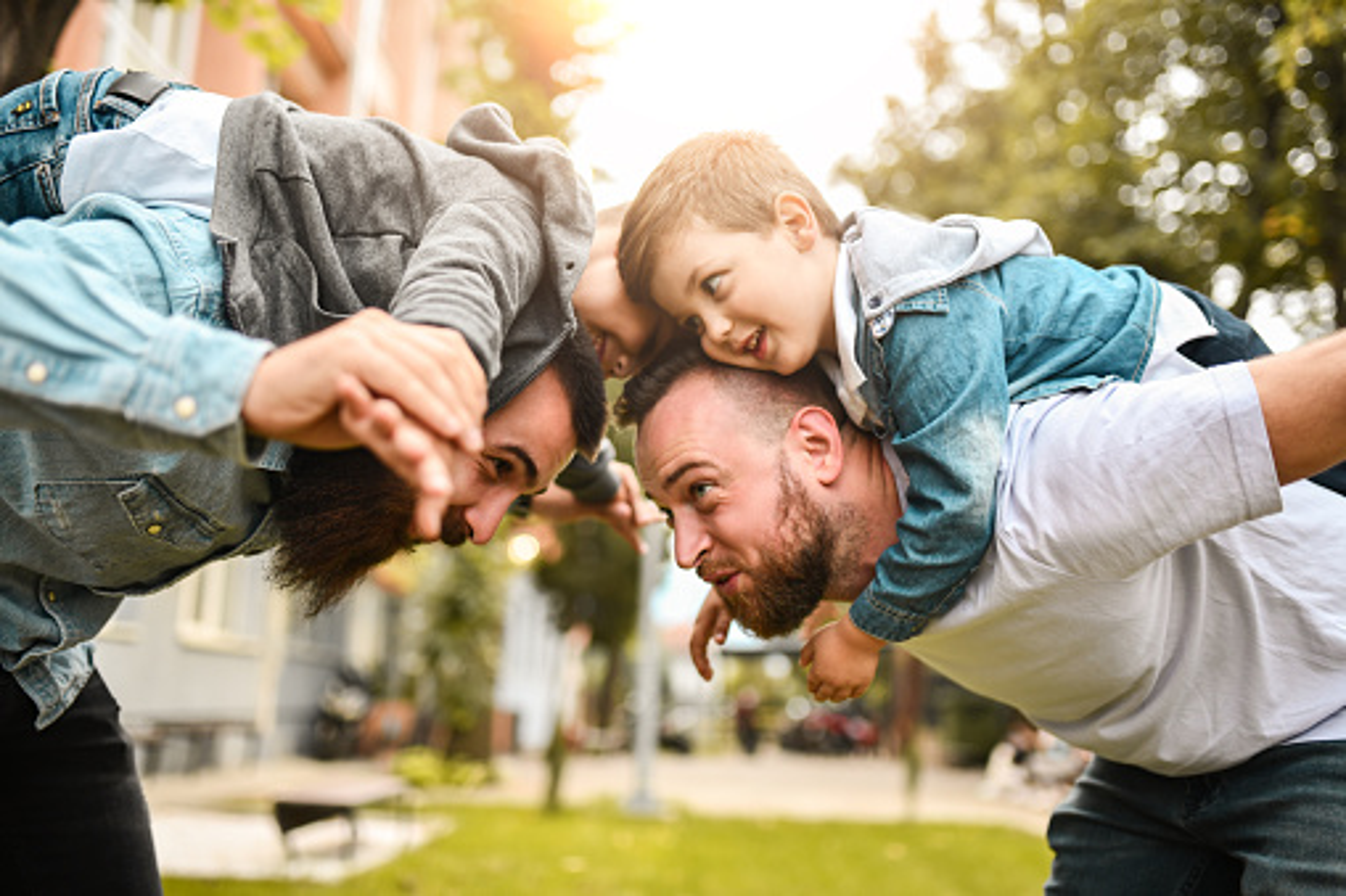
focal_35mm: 35
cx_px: 673
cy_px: 448
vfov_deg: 37.8
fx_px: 1308
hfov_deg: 54.4
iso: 400
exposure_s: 1/200
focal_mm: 35
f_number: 1.8
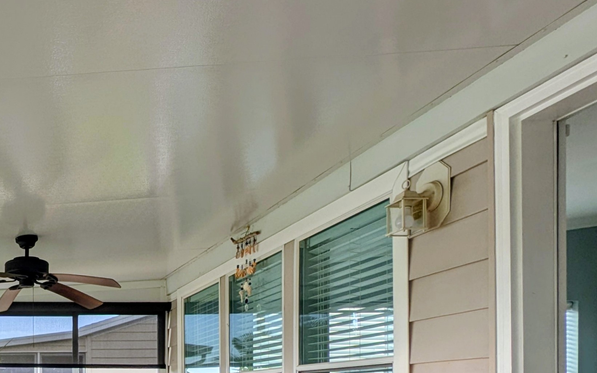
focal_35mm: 31
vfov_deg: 35.4
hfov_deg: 48.6
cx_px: -18
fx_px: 504
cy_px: 399
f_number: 1.95
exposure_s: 1/552
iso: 37
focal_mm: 2.23
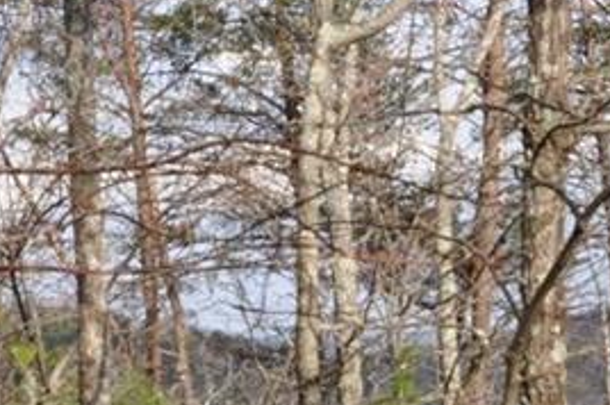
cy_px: 268
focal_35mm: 149
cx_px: 348
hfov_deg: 13.8
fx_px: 2522
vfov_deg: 9.2
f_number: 11
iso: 200
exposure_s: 1/125
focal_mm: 26
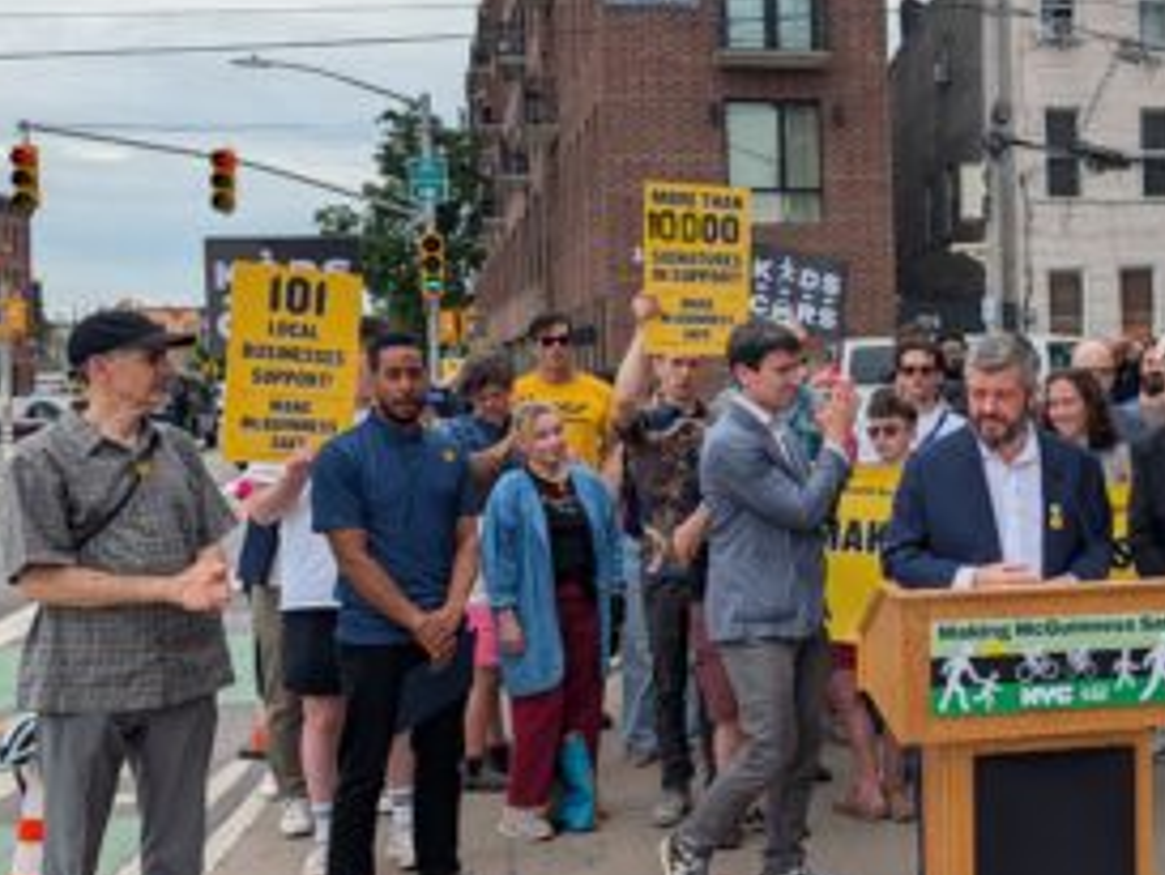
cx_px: 977
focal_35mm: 44
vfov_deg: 32.8
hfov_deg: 40.6
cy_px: 376
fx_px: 1481
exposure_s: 1/1337
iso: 20
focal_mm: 6.9
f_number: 1.68
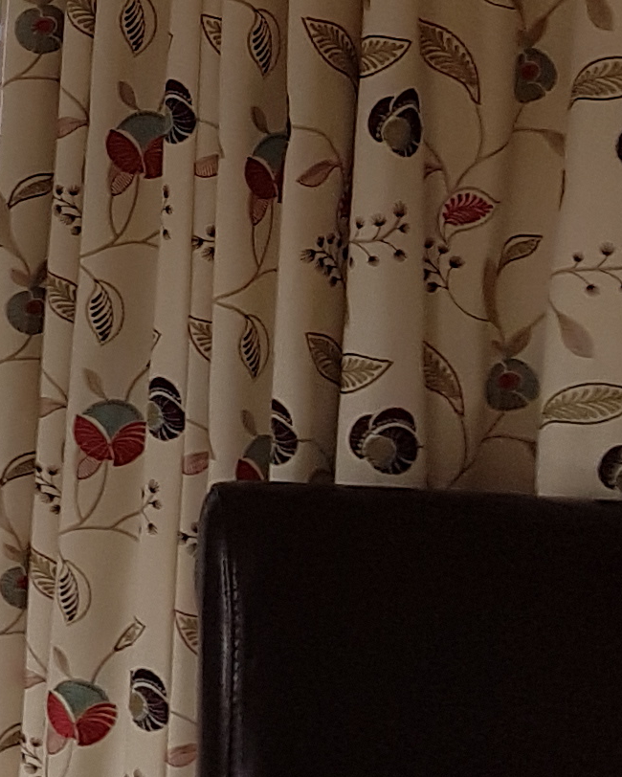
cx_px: -1121
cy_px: 268
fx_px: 2898
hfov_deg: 9.9
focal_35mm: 126
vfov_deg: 15.2
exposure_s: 1/106
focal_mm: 4.2
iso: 40
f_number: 1.7
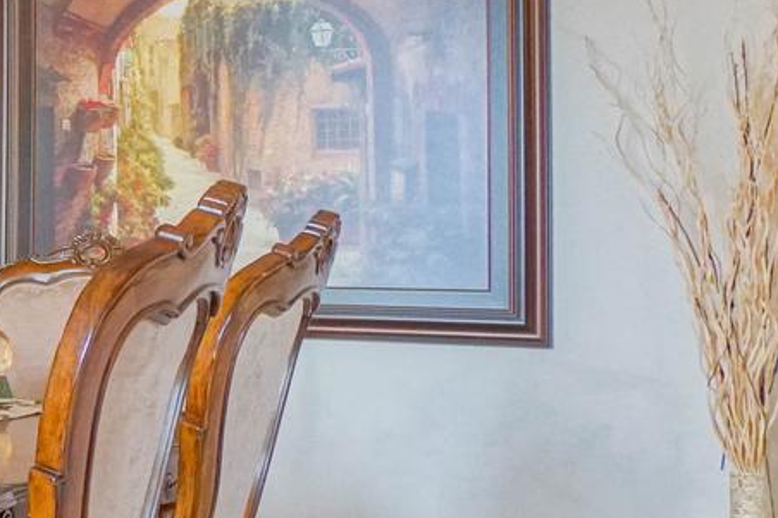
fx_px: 1469
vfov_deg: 20.0
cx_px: -465
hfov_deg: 22.7
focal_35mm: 68
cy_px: 328
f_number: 4
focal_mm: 10
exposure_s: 1/60
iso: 2000
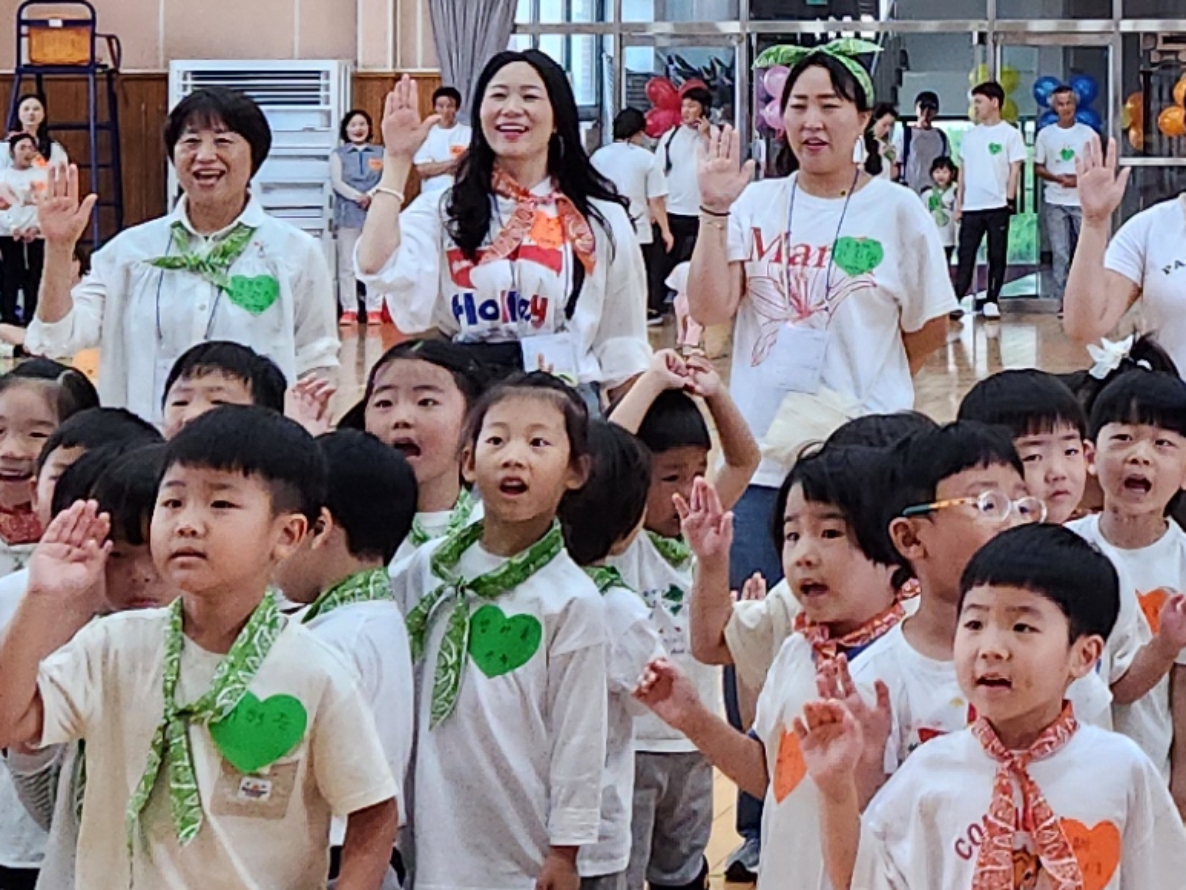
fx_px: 4078
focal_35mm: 119
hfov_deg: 15.8
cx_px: 1525
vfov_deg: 12.2
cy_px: -95
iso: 200
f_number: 1.8
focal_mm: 5.4
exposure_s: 1/180
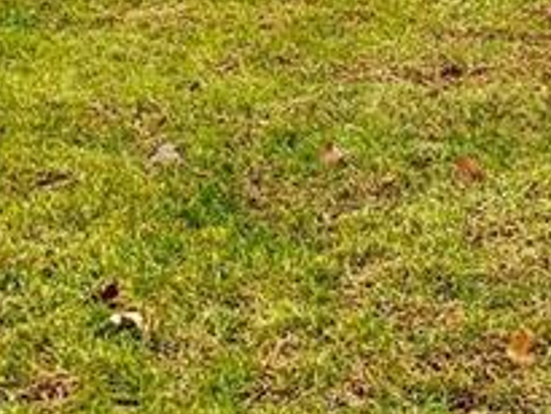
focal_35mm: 130
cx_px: 745
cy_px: -476
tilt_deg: +1.2
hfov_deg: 14.4
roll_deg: -2.0
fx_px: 2070
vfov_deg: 10.3
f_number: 1.8
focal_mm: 4.25
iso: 40
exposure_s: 1/122
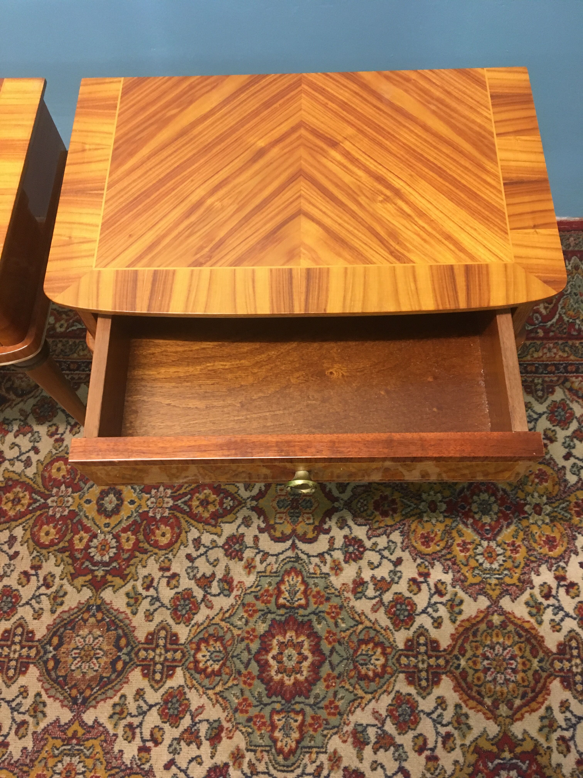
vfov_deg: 61.7
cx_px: 292
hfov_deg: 48.2
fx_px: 651
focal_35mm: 29
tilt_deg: -65.4
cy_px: 389
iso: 200
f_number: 2.2
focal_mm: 4.15
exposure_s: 1/20
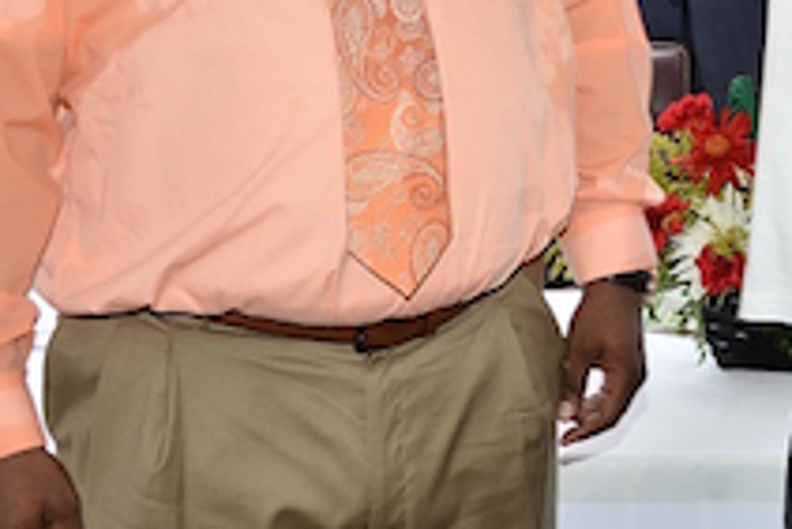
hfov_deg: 18.0
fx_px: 2334
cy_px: -189
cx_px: 1017
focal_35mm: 106
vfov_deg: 12.5
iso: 200
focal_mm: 35
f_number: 5
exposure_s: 1/60
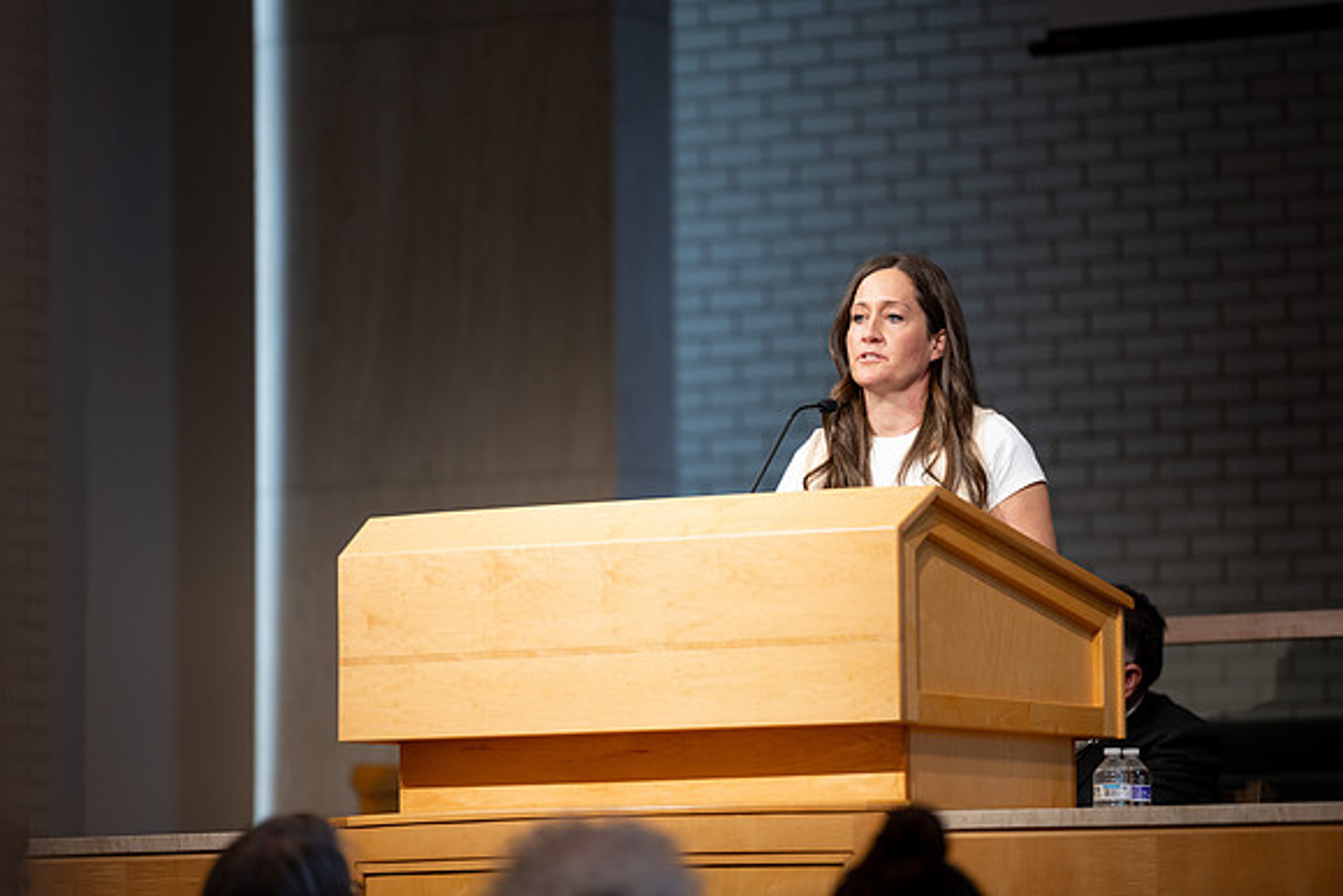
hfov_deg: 10.3
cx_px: 672
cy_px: 448
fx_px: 7463
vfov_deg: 6.9
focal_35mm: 200
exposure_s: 1/160
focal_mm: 200
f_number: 2.8
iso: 640
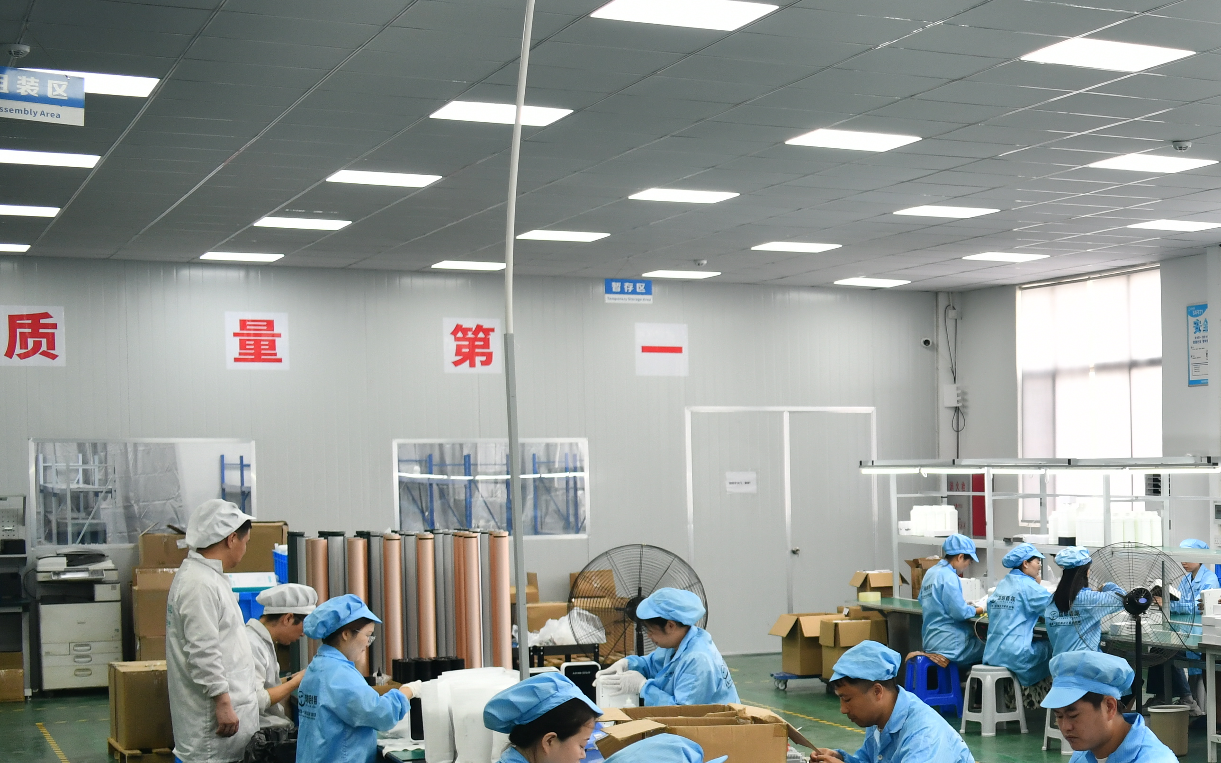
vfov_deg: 18.2
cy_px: 579
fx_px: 2363
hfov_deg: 26.1
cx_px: 1440
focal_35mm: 71
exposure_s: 1/100
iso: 250
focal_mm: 29
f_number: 2.8
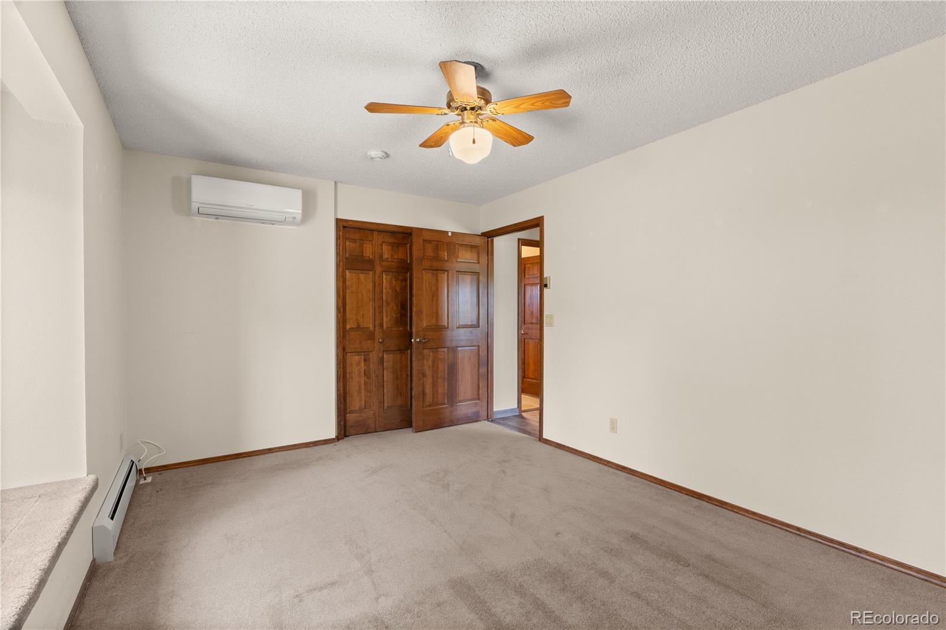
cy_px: 315
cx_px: 473
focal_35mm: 17
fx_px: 441
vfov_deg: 71.1
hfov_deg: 94.0
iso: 400
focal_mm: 11.2
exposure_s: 1/5
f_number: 8
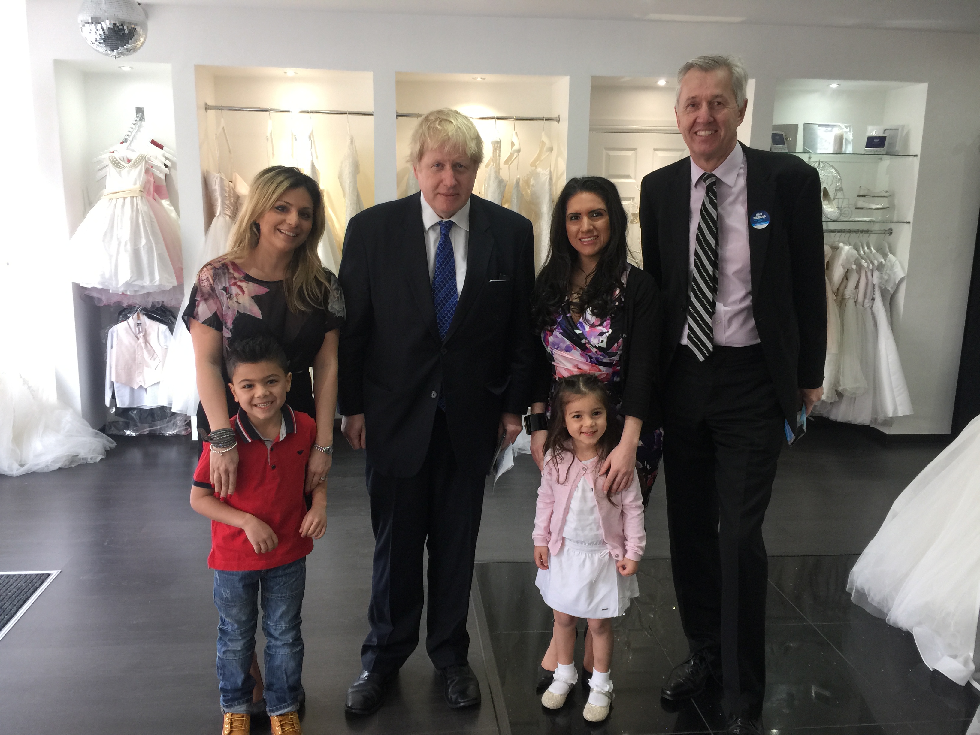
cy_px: 368
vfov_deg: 48.2
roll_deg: -0.8
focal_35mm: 29
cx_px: 490
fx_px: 821
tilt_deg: -11.5
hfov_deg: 61.7
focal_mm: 4.15
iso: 40
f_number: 2.2
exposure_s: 1/15
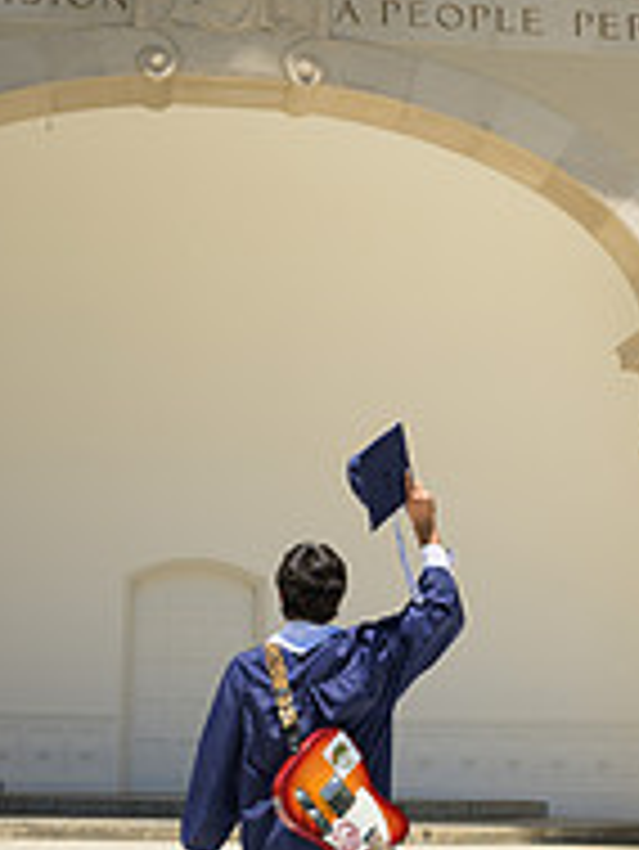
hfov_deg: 26.5
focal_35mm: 55
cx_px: 234
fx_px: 1352
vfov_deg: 34.9
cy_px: 477
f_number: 4
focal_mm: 24
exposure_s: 1/8000
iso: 800
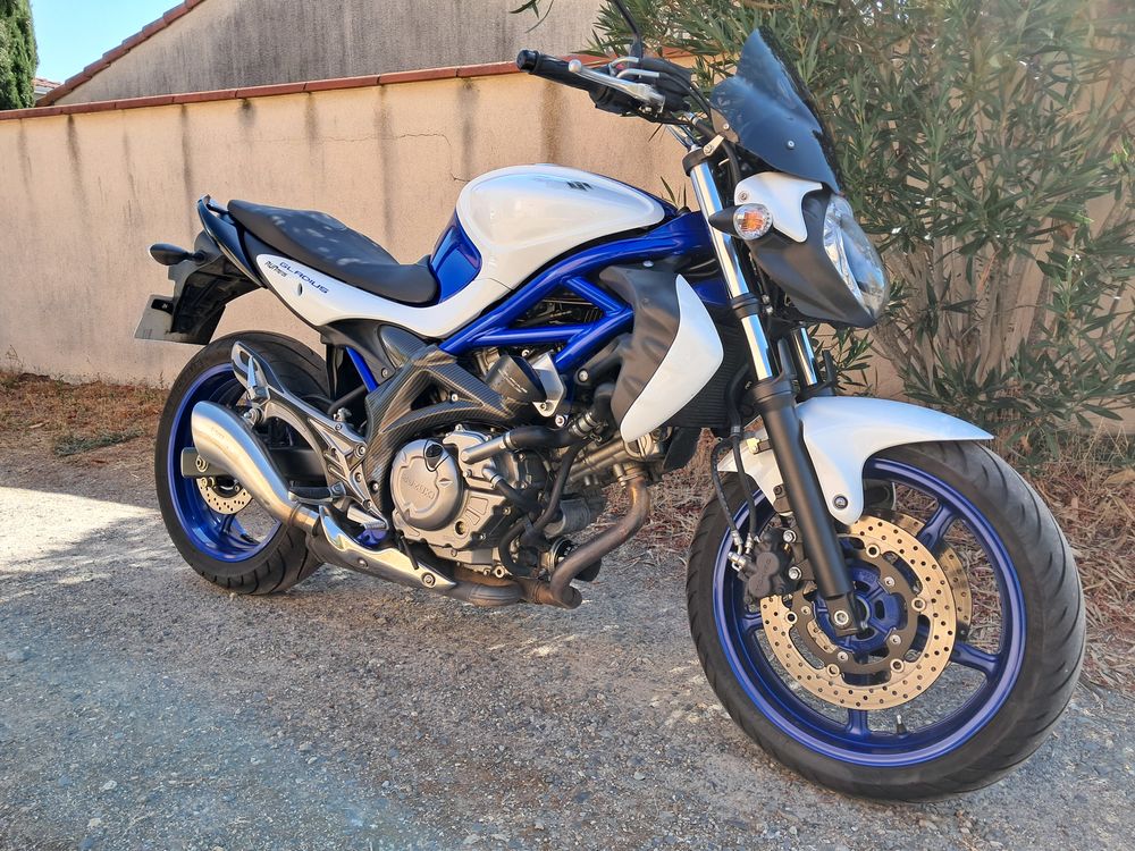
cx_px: 568
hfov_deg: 65.3
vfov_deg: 51.4
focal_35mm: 27
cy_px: 426
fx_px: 885
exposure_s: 1/161
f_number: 1.8
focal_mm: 4
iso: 50
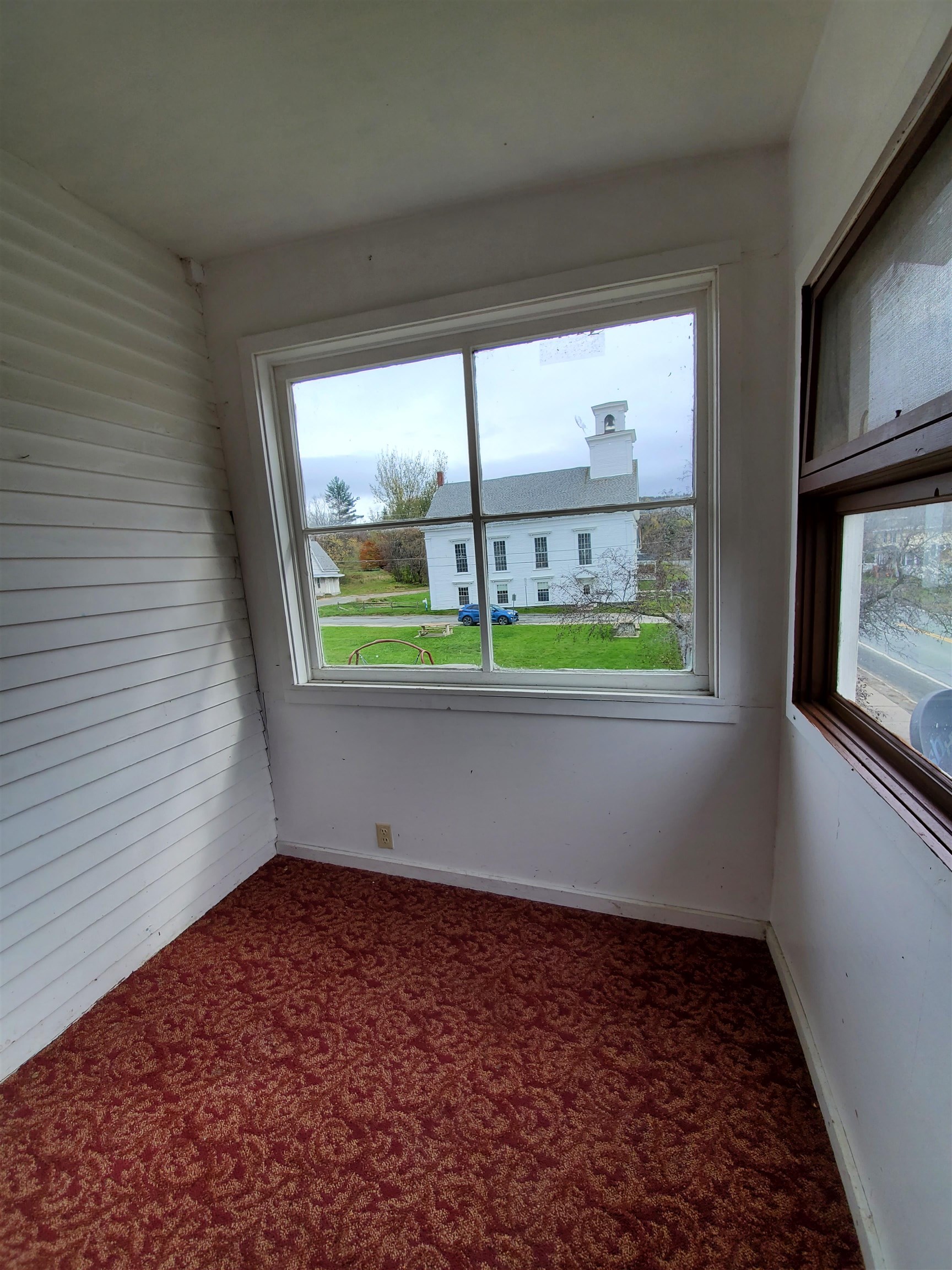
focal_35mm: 13
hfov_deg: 89.9
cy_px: 635
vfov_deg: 106.2
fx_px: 477
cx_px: 476
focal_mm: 1.8
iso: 50
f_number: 2.2
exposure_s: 1/333
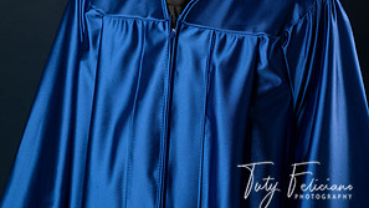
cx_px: 185
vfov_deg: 10.7
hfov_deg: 19.3
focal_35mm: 111
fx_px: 1086
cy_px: -55
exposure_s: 1/100
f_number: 5.6
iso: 200
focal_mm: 70
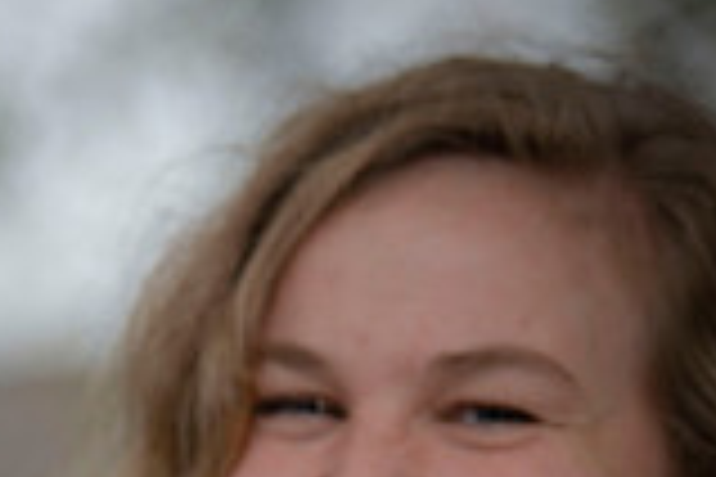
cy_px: 860
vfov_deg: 3.1
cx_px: -342
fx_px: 8850
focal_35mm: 445
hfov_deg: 4.6
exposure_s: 1/200
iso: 160
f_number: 3.5
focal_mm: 122
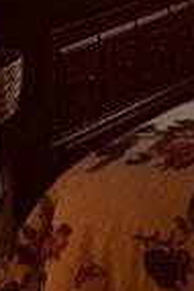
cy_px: -178
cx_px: 494
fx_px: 1314
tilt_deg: -2.4
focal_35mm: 163
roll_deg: +0.0
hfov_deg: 7.7
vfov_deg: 11.9
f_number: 2.2
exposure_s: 1/15
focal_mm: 4.15
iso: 40
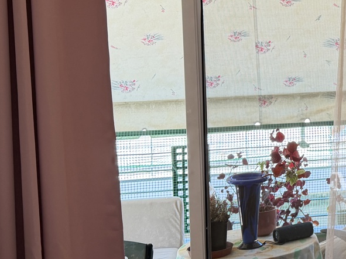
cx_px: 478
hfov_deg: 21.9
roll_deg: +1.3
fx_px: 779
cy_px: 55
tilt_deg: -1.8
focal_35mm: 78
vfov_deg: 18.7
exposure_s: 1/202
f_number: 1.78
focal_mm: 6.76
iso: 125
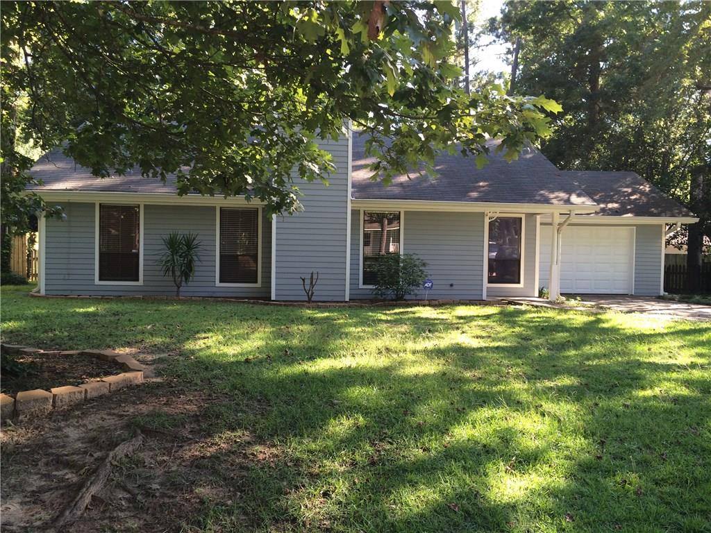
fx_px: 616
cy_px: 266
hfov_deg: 60.0
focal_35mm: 30
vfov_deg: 46.8
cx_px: 356
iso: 40
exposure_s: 1/120
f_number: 2.2
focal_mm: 4.12
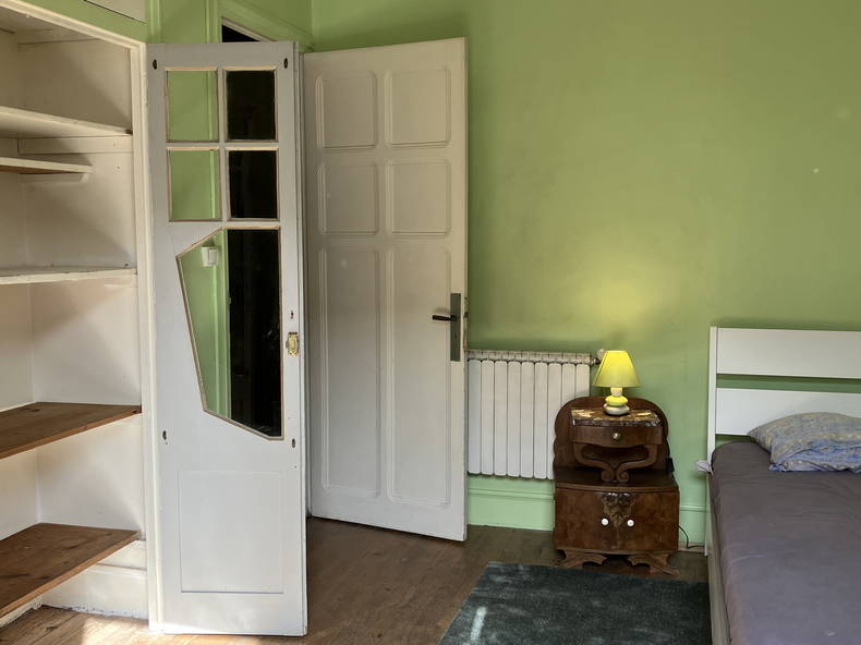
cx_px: 430
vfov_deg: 49.7
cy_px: 322
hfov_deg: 63.5
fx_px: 696
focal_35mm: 28
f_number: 1.8
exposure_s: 1/121
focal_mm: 3.99
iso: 32
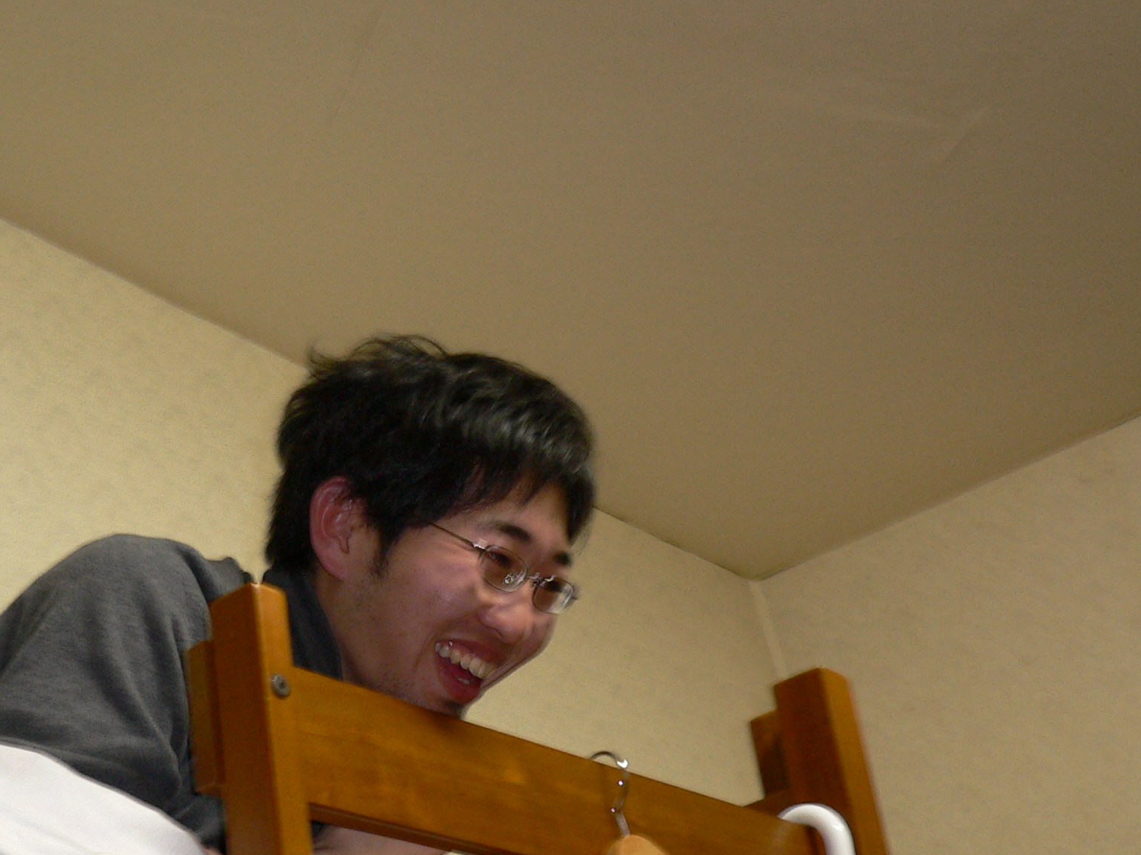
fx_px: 1945
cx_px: 464
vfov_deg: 24.6
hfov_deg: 32.6
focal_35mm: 59
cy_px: 622
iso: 100
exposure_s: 1/8
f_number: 2.8
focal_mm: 5.8
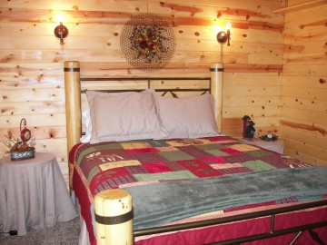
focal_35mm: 36
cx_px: 164
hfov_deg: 51.4
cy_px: 122
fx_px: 340
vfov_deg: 39.7
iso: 100
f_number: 2.8
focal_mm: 6
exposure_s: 1/30
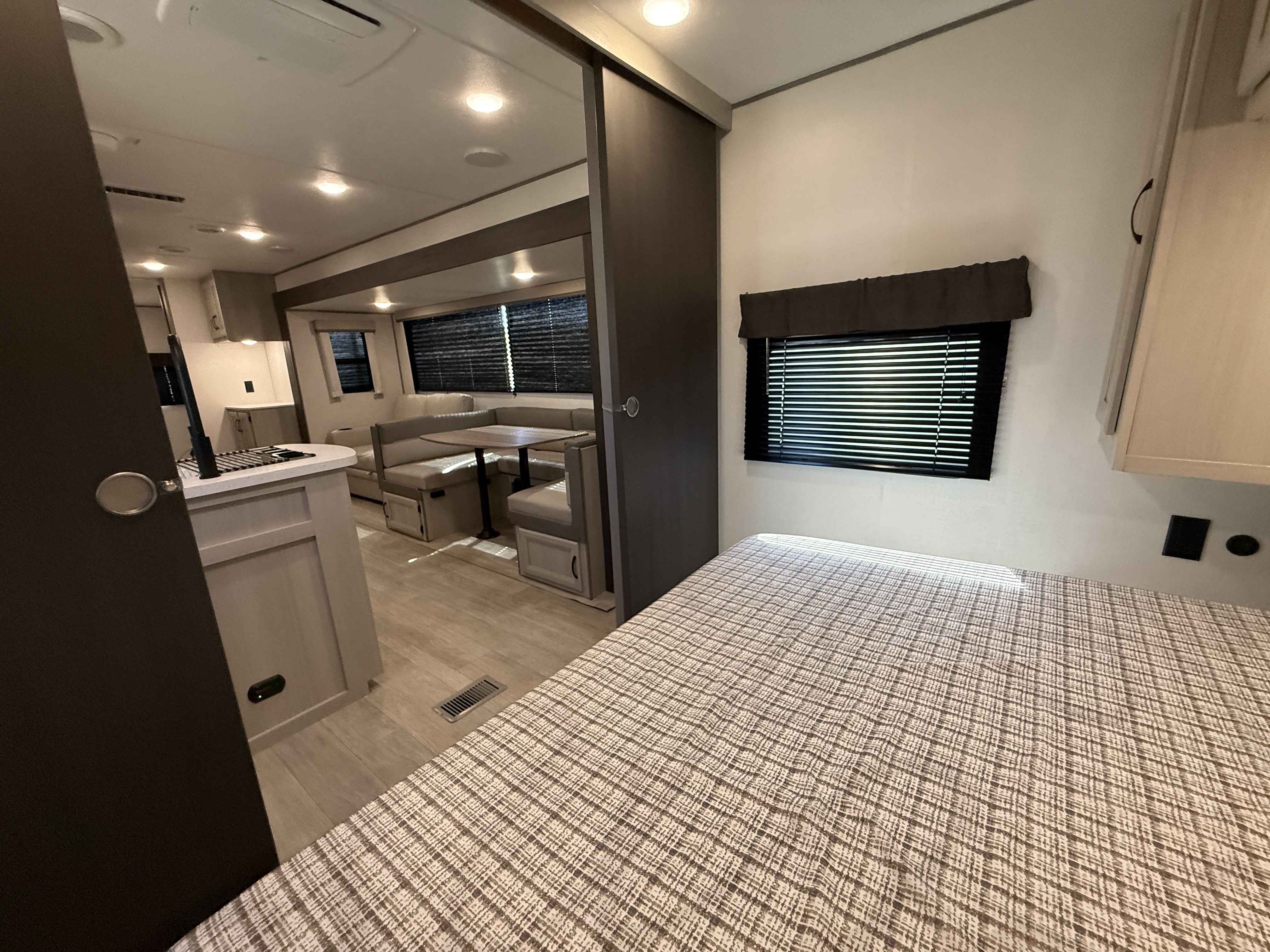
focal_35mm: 14
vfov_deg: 85.7
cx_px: 635
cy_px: 476
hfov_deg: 102.1
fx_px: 514
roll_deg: +3.1
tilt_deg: -11.1
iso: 500
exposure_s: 1/99
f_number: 2.2
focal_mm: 2.22
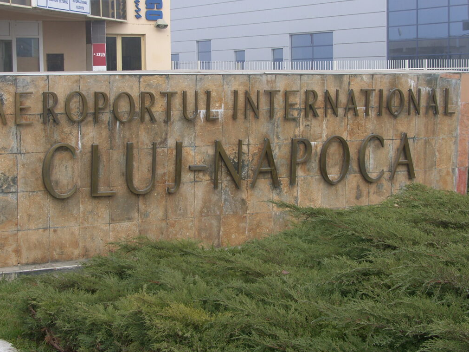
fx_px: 1030
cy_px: 145
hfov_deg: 25.7
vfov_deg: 19.4
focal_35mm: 76
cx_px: 227
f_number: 4.6
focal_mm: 15.5
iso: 50
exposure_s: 1/160
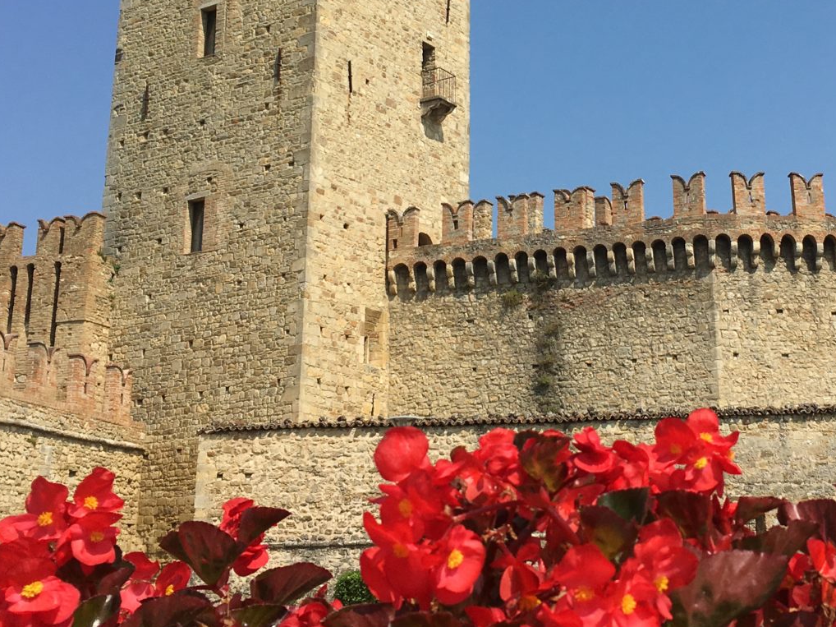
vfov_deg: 25.3
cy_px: 149
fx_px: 1376
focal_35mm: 57
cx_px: 603
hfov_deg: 33.3
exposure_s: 1/3344
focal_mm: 4.15
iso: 25
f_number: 2.2
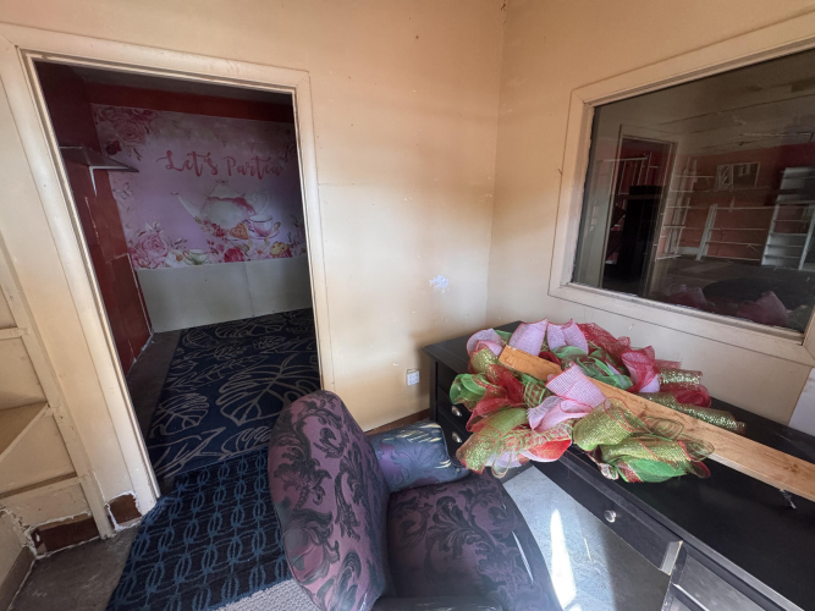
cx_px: 408
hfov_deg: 102.1
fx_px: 330
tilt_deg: -17.4
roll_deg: +0.5
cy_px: 306
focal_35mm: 14
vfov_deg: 85.7
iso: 320
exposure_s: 1/99
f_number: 2.2
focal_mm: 2.22
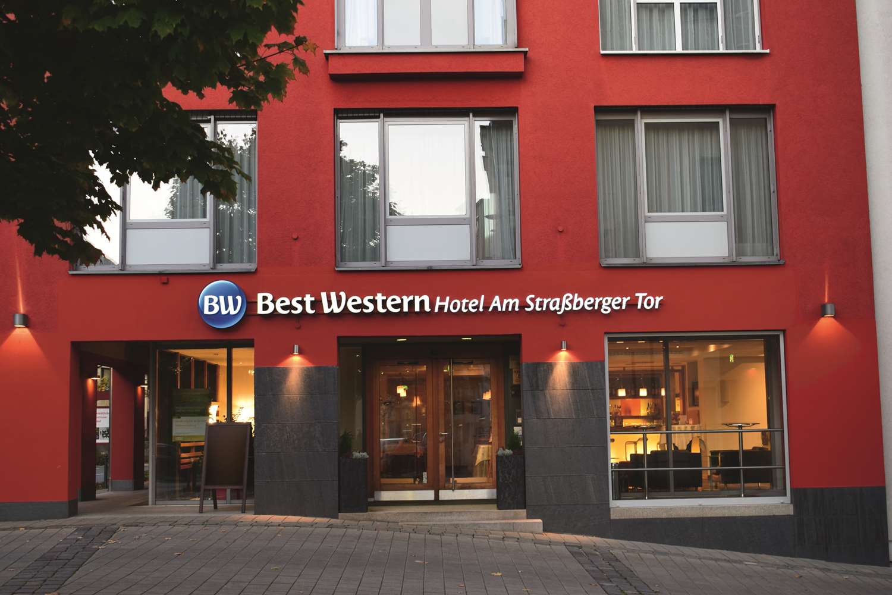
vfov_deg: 29.9
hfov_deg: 43.6
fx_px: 1115
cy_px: 298
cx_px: 446
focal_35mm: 45
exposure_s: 1/15
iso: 560
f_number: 6.3
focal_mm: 30
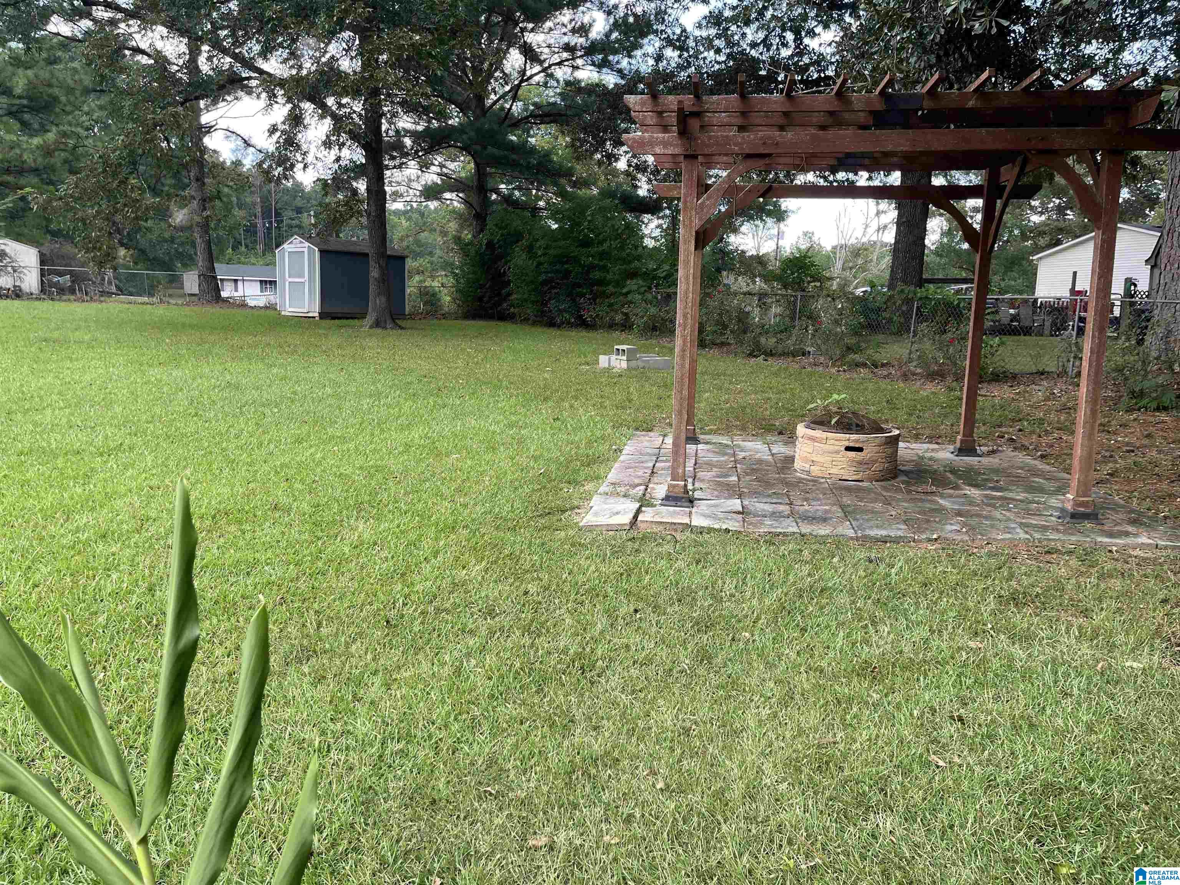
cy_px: 442
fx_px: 852
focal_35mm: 25
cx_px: 590
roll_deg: -0.8
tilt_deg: -8.2
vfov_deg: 54.9
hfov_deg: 69.4
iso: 32
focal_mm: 5.1
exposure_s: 1/139
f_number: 1.6
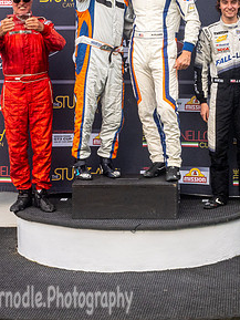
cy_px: 62
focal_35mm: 123
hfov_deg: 12.0
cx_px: 157
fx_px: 1136
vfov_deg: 15.9
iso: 320
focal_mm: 28
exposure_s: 1/60
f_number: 18
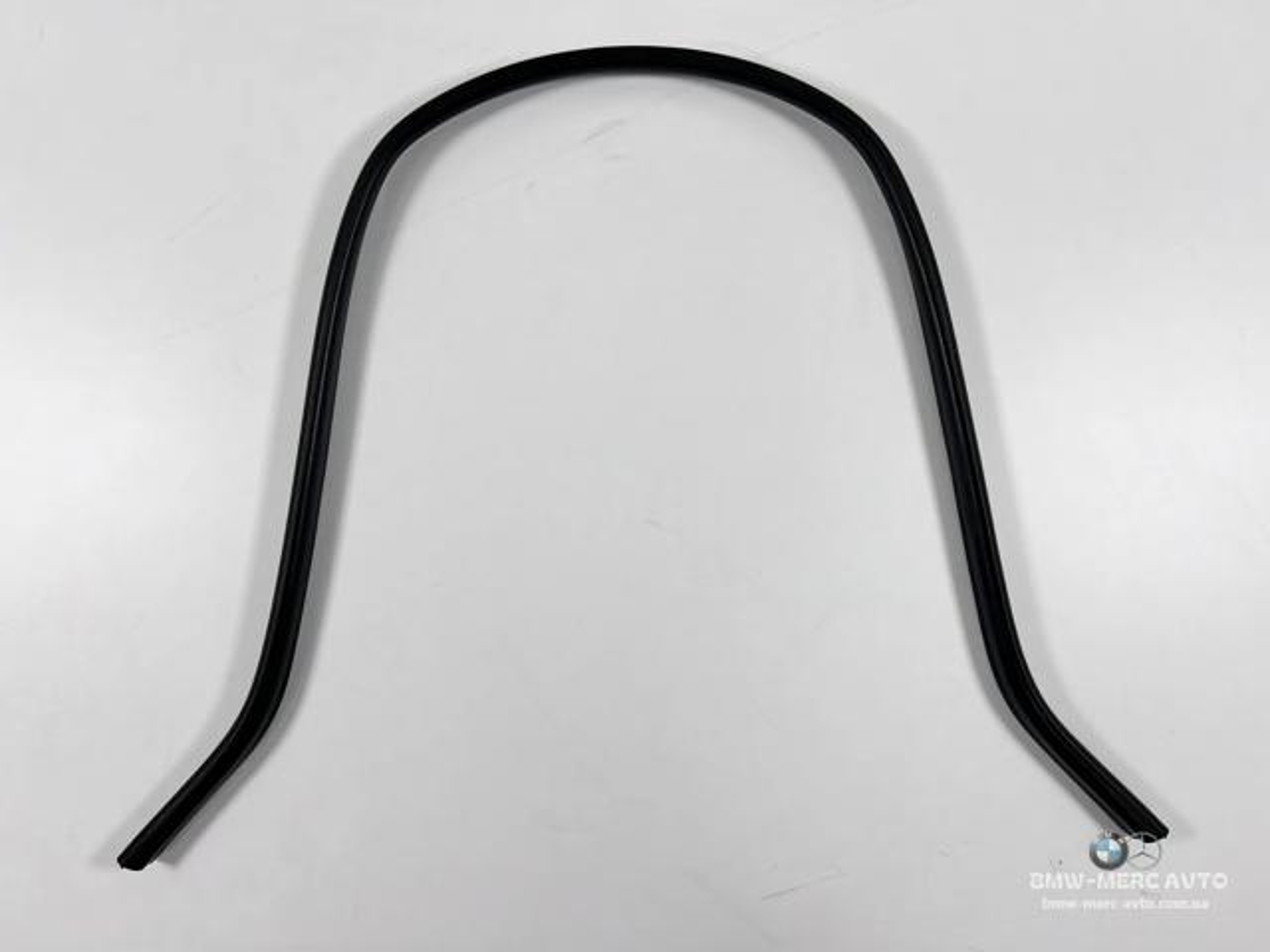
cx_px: 635
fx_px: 954
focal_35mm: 26
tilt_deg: -89.1
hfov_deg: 67.3
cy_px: 476
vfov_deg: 53.1
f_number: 1.5
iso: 40
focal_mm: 5.7
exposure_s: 1/100
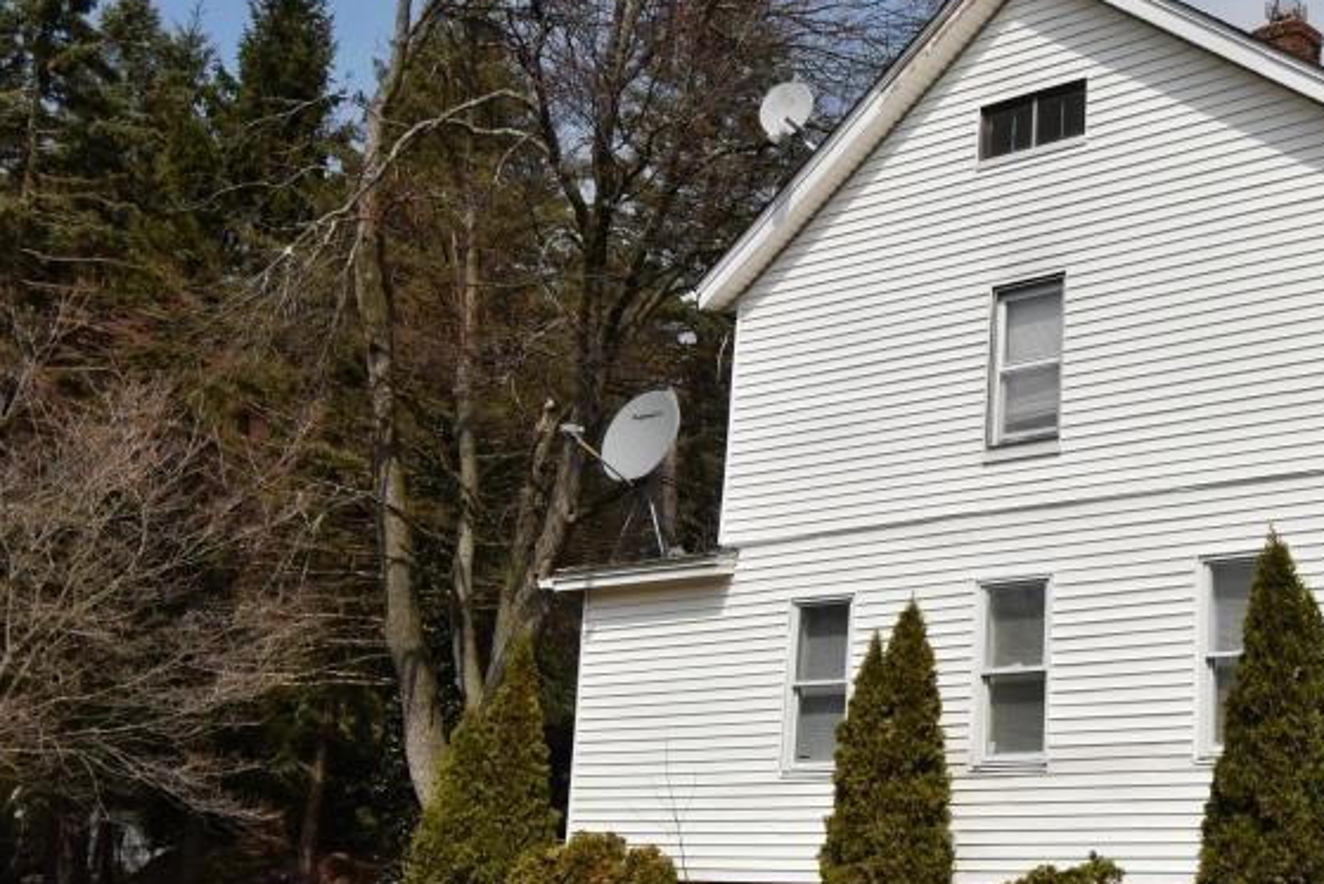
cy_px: 489
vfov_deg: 24.6
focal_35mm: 55
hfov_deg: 34.4
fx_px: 2023
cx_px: 1170
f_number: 10
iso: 1250
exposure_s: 1/4000
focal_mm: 20
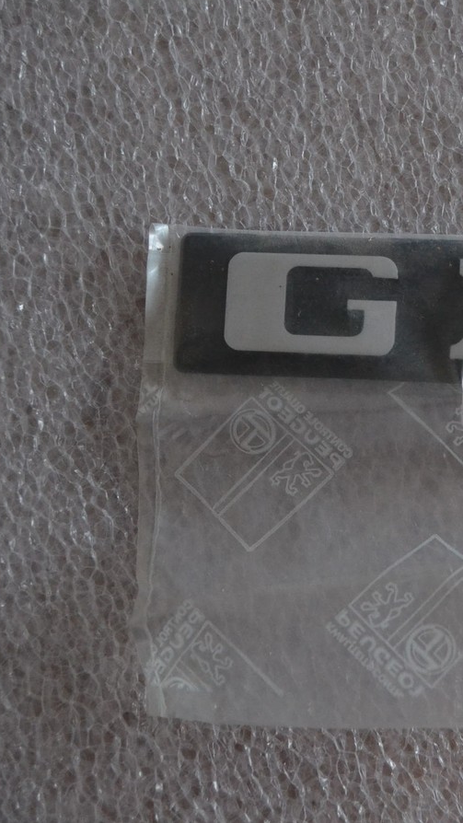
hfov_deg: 17.2
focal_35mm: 69
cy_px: 410
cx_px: 436
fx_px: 1501
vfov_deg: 30.7
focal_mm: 29
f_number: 4.5
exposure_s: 1/60
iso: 2000
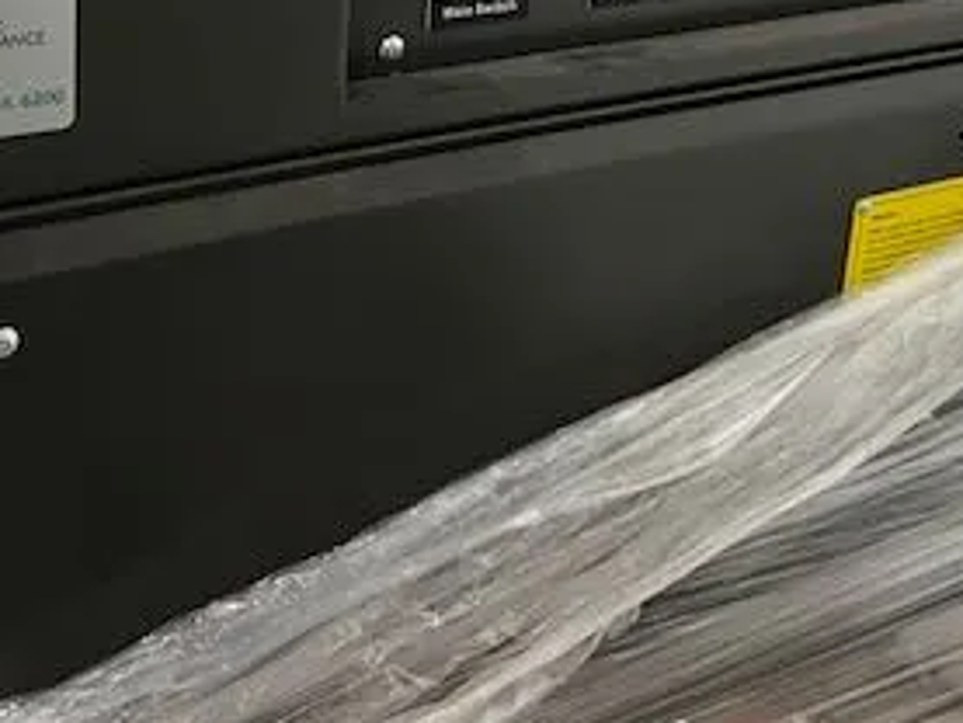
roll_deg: -4.4
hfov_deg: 32.2
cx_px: 473
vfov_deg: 23.4
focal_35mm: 60
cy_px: -7
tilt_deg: -15.6
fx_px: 1670
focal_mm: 5.7
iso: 500
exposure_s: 1/40
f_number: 1.5
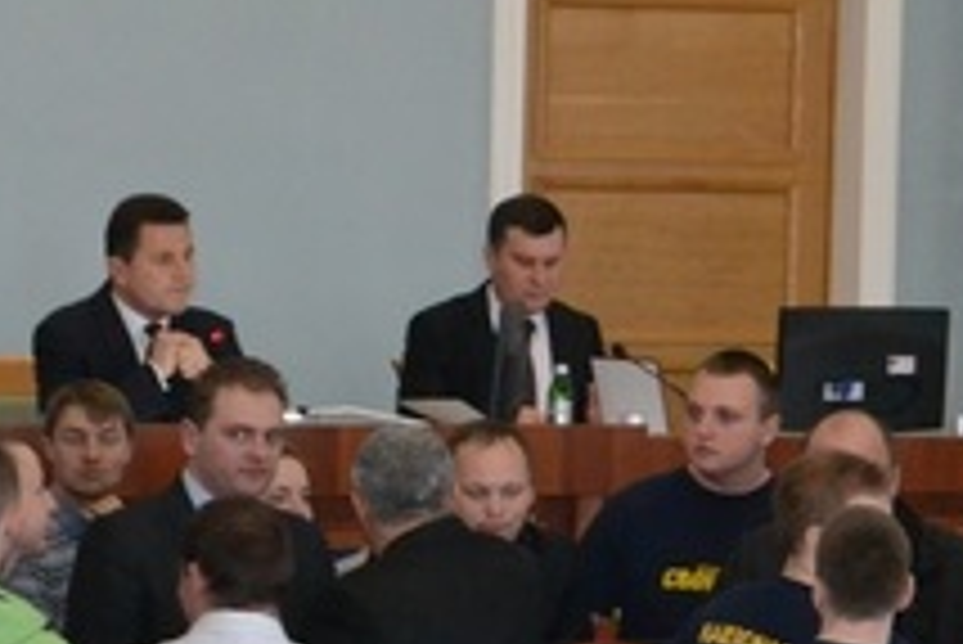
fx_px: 6598
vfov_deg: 5.6
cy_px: 597
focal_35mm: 246
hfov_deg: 8.3
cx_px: 382
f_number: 5.6
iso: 3200
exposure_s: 1/60
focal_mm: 55
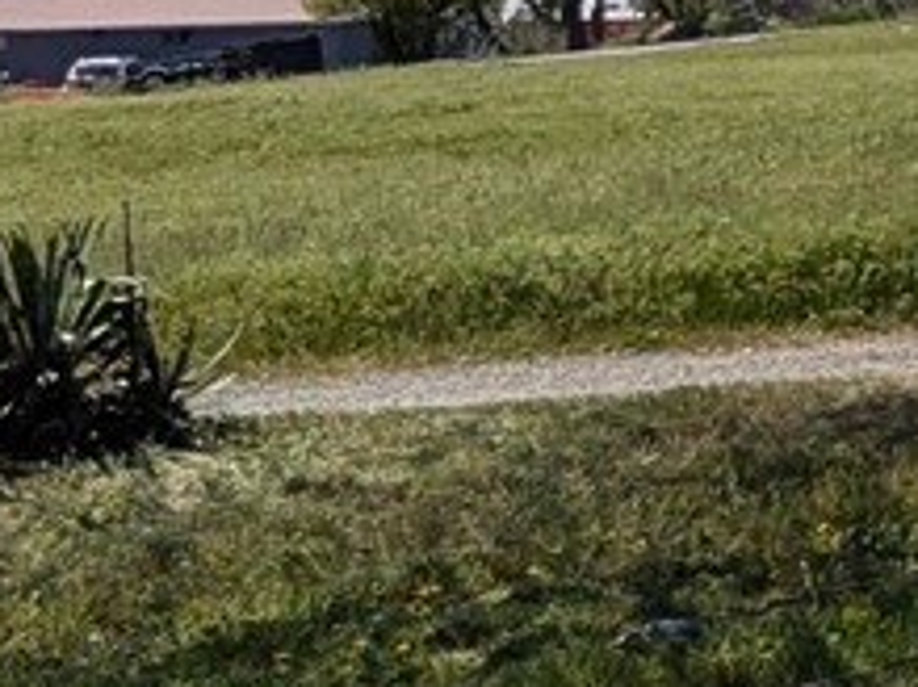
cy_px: -331
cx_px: 2029
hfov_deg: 9.2
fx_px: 5221
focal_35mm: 197
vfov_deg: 7.4
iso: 51
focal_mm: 4.38
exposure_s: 1/5848
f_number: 1.73
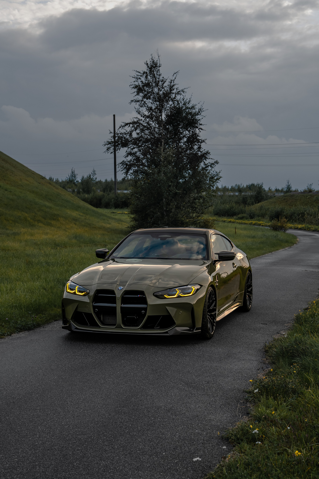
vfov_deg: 33.4
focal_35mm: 60
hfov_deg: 22.6
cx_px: 160
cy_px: 240
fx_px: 797
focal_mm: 60
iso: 250
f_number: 6.3
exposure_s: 1/160
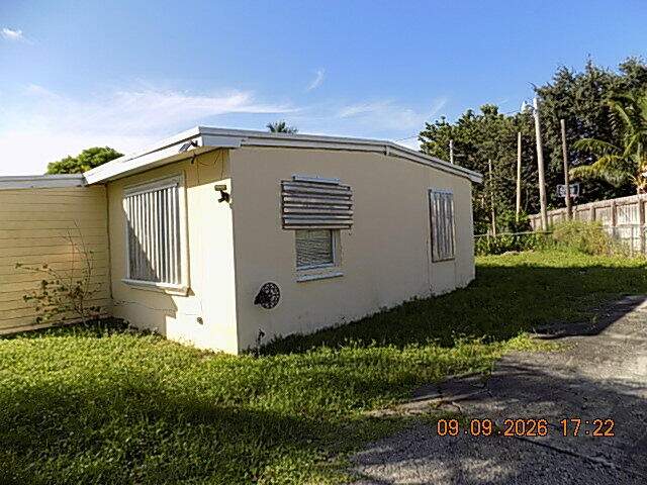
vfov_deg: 58.9
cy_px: 242
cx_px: 324
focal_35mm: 23
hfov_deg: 73.9
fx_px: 430
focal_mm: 4
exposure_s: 1/640
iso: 80
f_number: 3.1
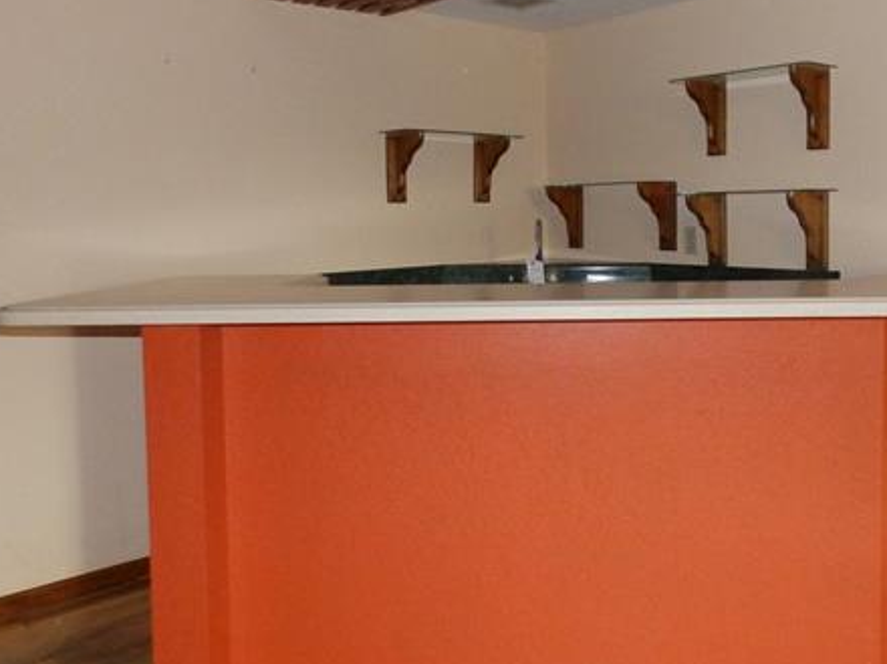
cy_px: 257
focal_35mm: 32
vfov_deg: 43.8
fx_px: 819
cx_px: 581
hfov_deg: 55.8
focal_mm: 4
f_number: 3.4
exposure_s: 1/30
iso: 800
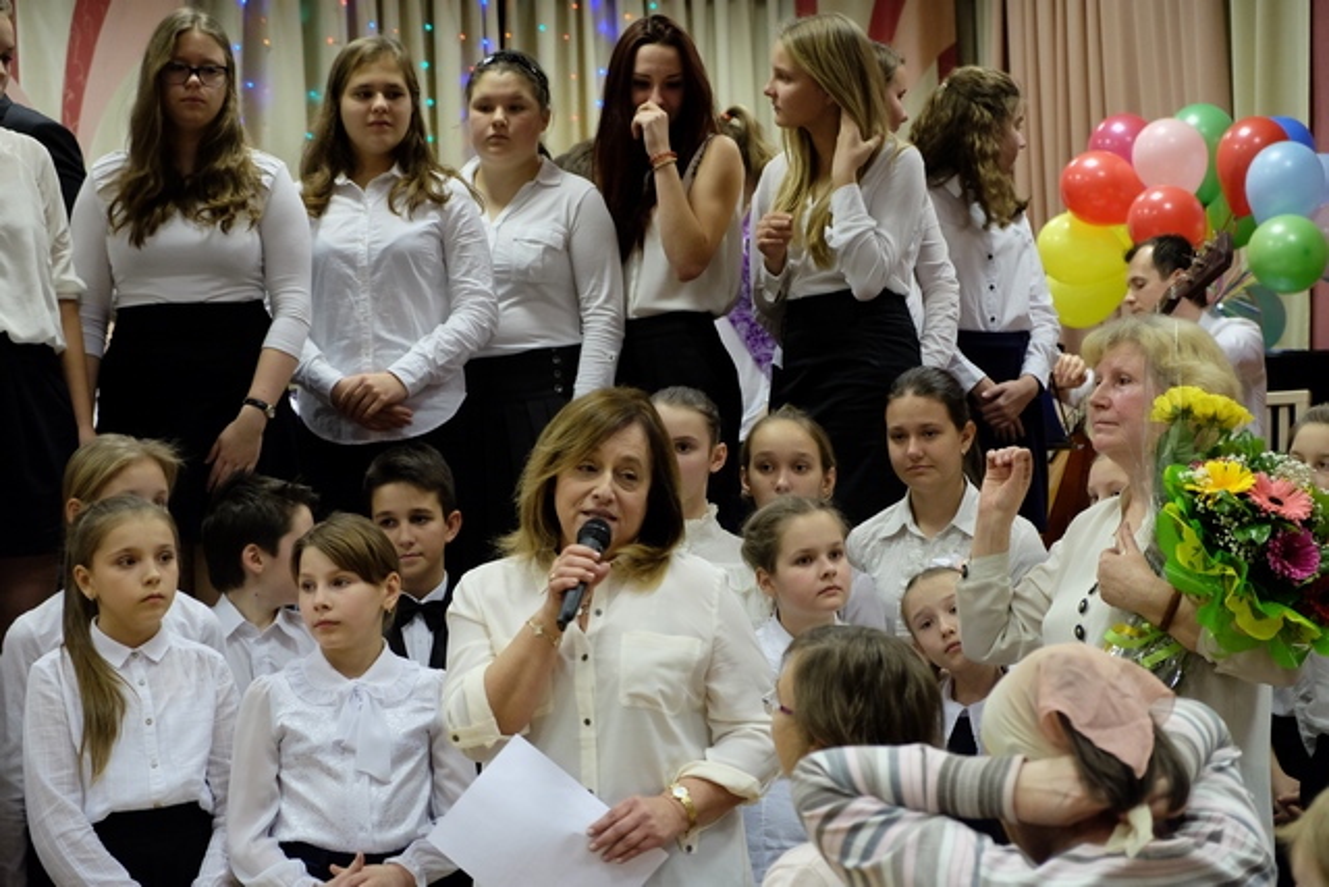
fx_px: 3065
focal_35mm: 83
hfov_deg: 24.5
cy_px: 444
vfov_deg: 16.5
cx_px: 664
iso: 2000
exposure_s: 1/60
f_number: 4
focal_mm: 55
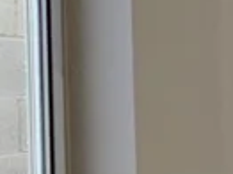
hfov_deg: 8.0
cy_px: 115
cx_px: 854
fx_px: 1210
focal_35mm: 180
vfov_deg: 8.2
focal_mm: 5.4
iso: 80
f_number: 1.8
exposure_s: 1/2333
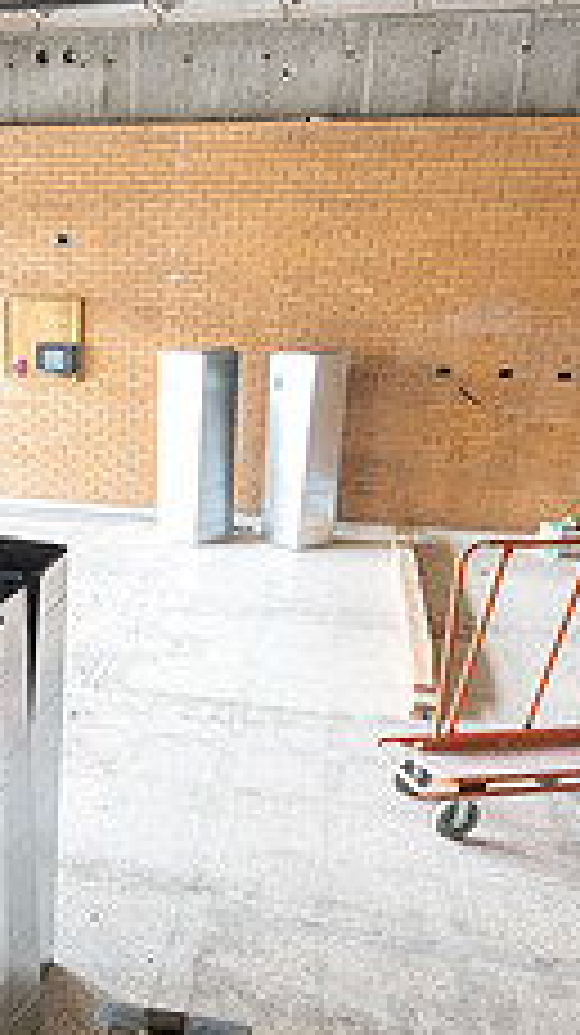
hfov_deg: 30.5
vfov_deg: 52.0
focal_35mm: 37
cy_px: 758
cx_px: 54
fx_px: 1014
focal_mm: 14
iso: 2000
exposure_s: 1/125
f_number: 4
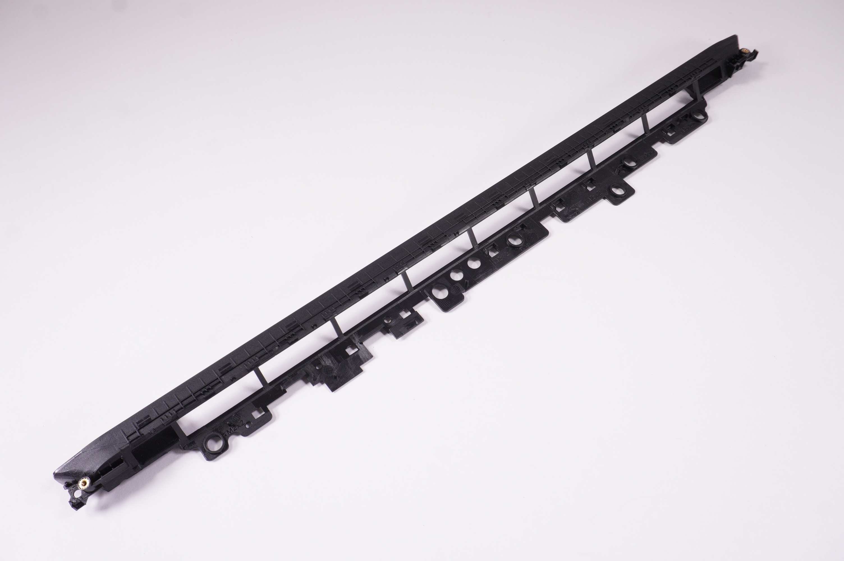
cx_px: 422
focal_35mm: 32
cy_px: 280
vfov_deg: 41.6
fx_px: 738
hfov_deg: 59.5
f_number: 9
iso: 640
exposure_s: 1/200
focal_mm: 21
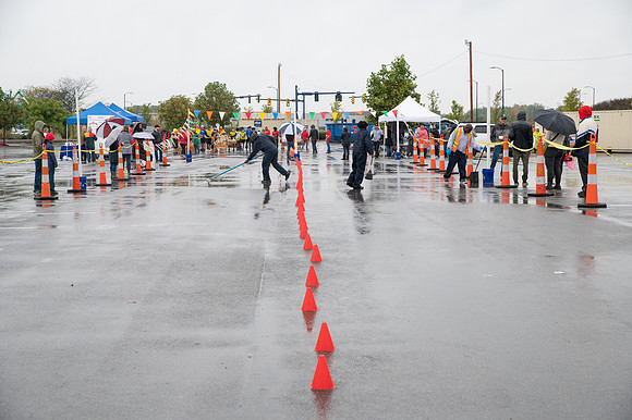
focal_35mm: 56
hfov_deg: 35.7
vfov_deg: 24.2
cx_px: 316
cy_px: 210
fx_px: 983
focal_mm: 56
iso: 500
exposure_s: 1/800
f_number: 5
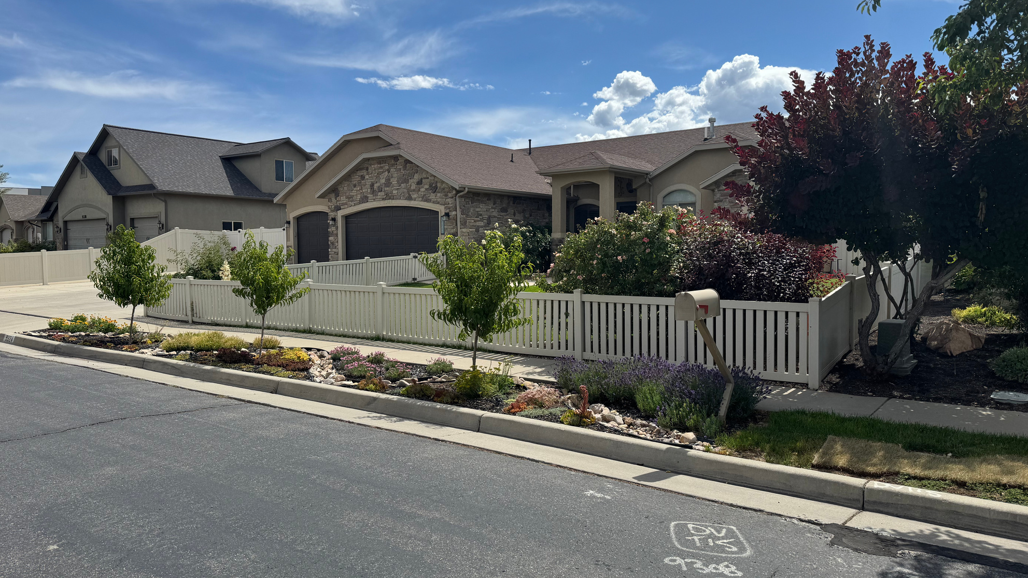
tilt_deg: -2.8
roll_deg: -0.7
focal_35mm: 27
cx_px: 506
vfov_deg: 42.9
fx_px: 736
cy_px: 284
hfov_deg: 69.8
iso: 80
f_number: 1.78
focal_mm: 6.76
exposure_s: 1/6410
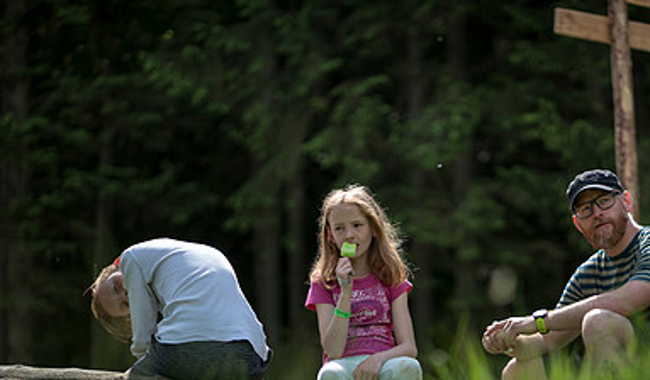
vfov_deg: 9.2
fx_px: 2349
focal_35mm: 135
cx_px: 410
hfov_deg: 15.7
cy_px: 294
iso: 50
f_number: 1.8
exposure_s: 1/1000
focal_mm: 85
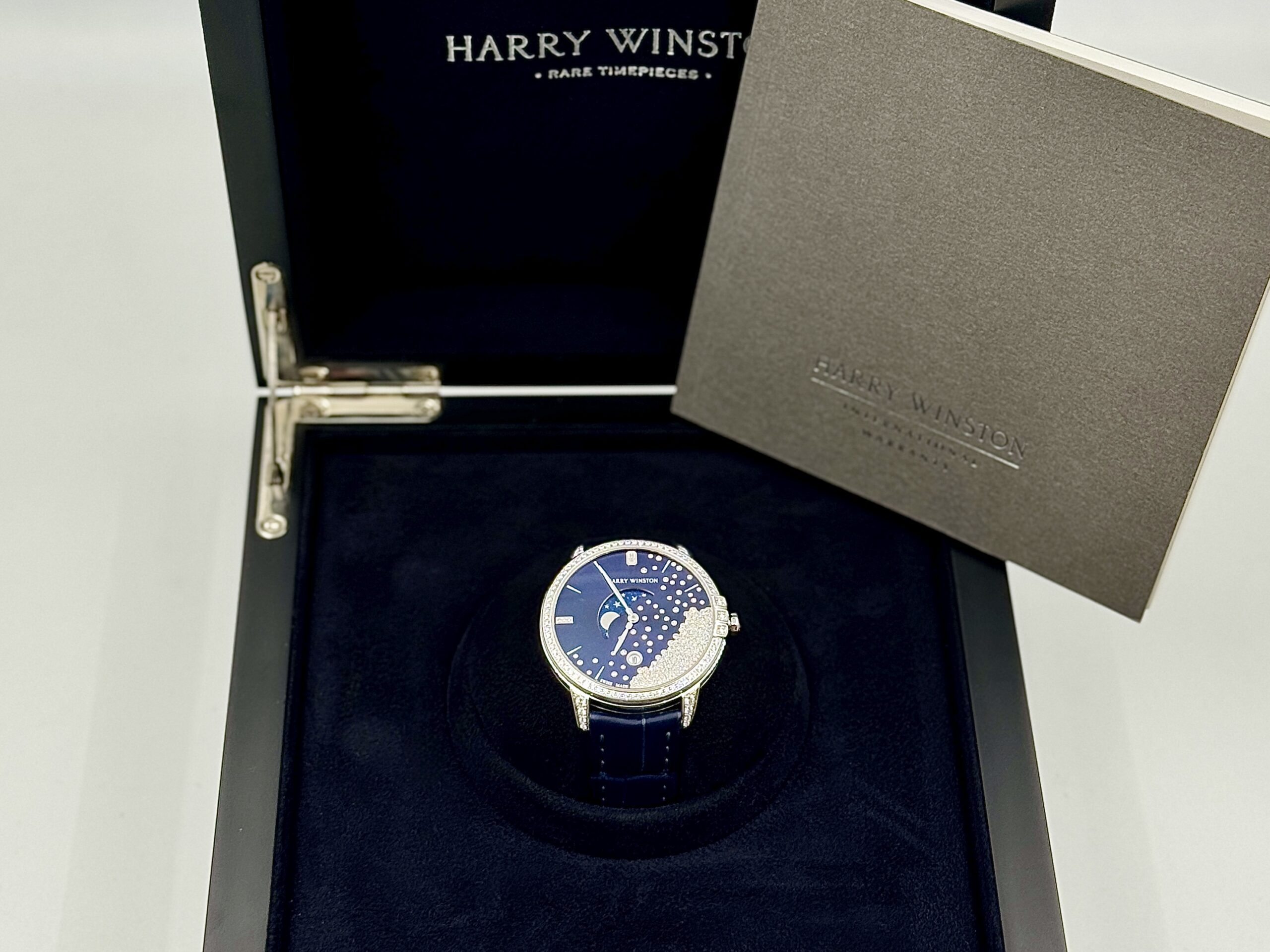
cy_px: 476
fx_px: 1761
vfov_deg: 30.3
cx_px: 635
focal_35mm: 48
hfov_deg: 39.7
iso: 100
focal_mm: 6.76
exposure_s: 1/130
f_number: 1.78
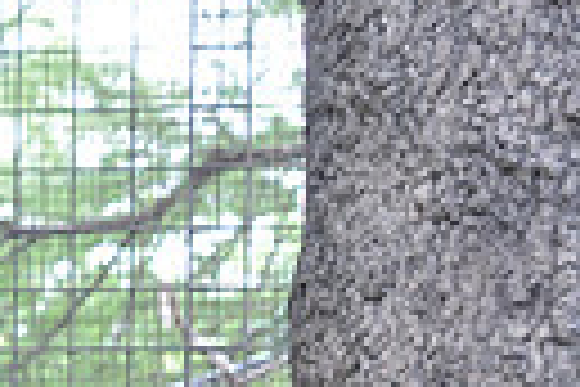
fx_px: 4769
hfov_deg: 6.9
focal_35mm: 296
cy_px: 799
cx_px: -112
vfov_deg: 4.6
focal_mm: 44
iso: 400
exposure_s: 1/100
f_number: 5
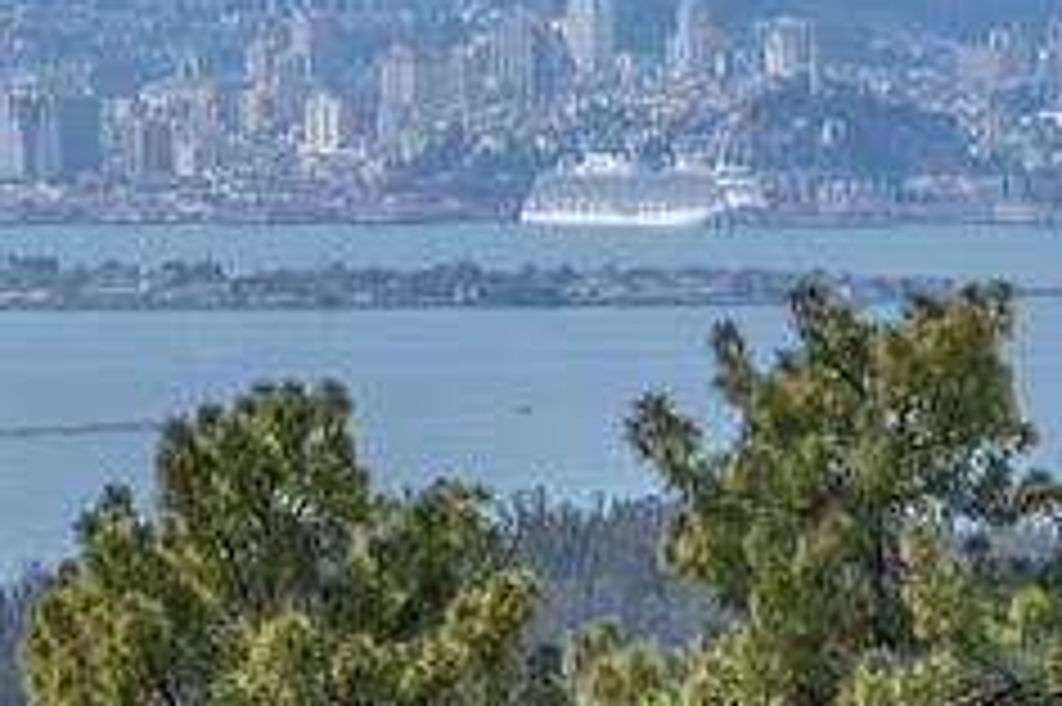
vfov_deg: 2.0
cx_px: -594
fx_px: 19692
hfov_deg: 3.1
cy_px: -717
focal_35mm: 668
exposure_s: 1/2500
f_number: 6.3
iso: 160
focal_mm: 105
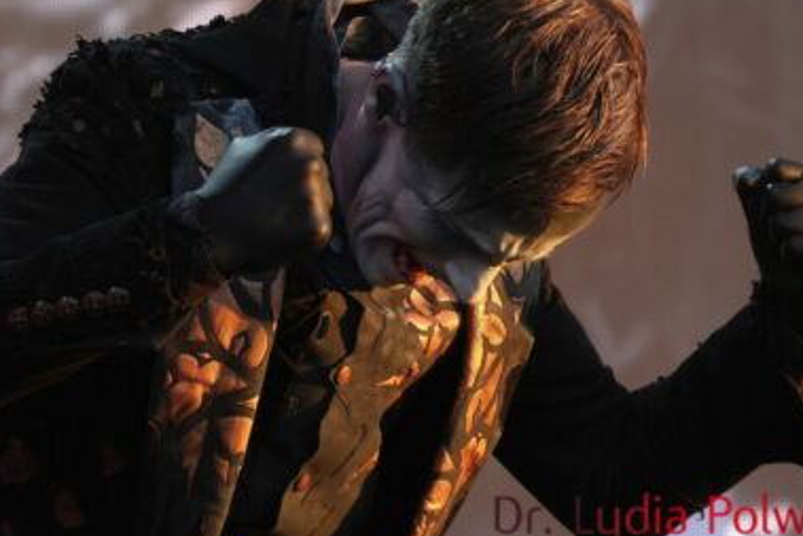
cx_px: 318
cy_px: 195
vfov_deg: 2.5
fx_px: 12138
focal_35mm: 544
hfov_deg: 3.8
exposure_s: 1/320
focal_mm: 179
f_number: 6.3
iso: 1250
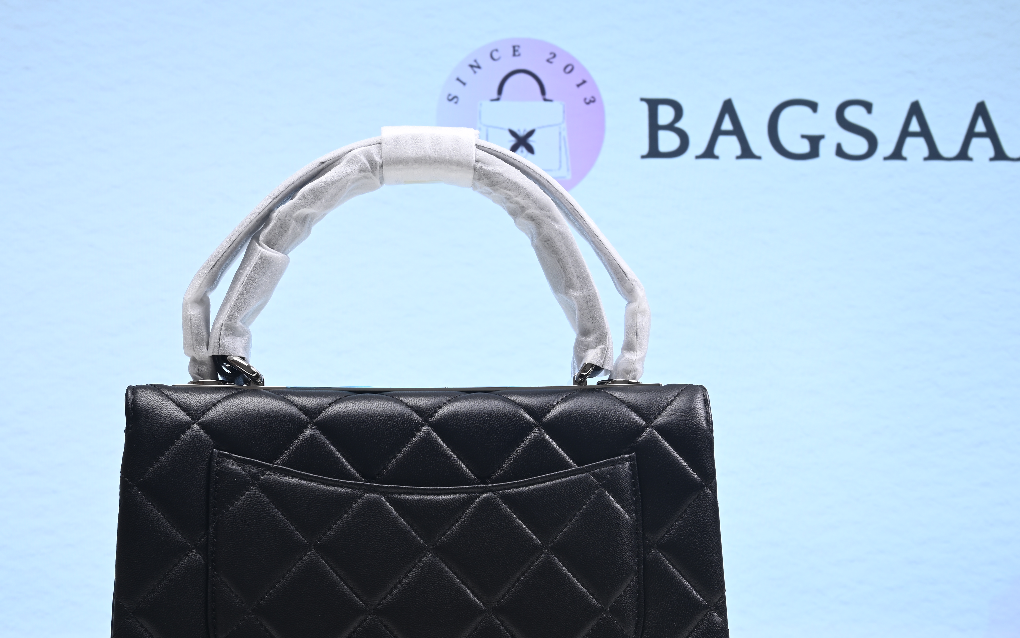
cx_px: 505
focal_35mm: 55
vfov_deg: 23.4
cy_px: 430
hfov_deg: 36.9
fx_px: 1529
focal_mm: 41
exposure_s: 1/2
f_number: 16
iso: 100
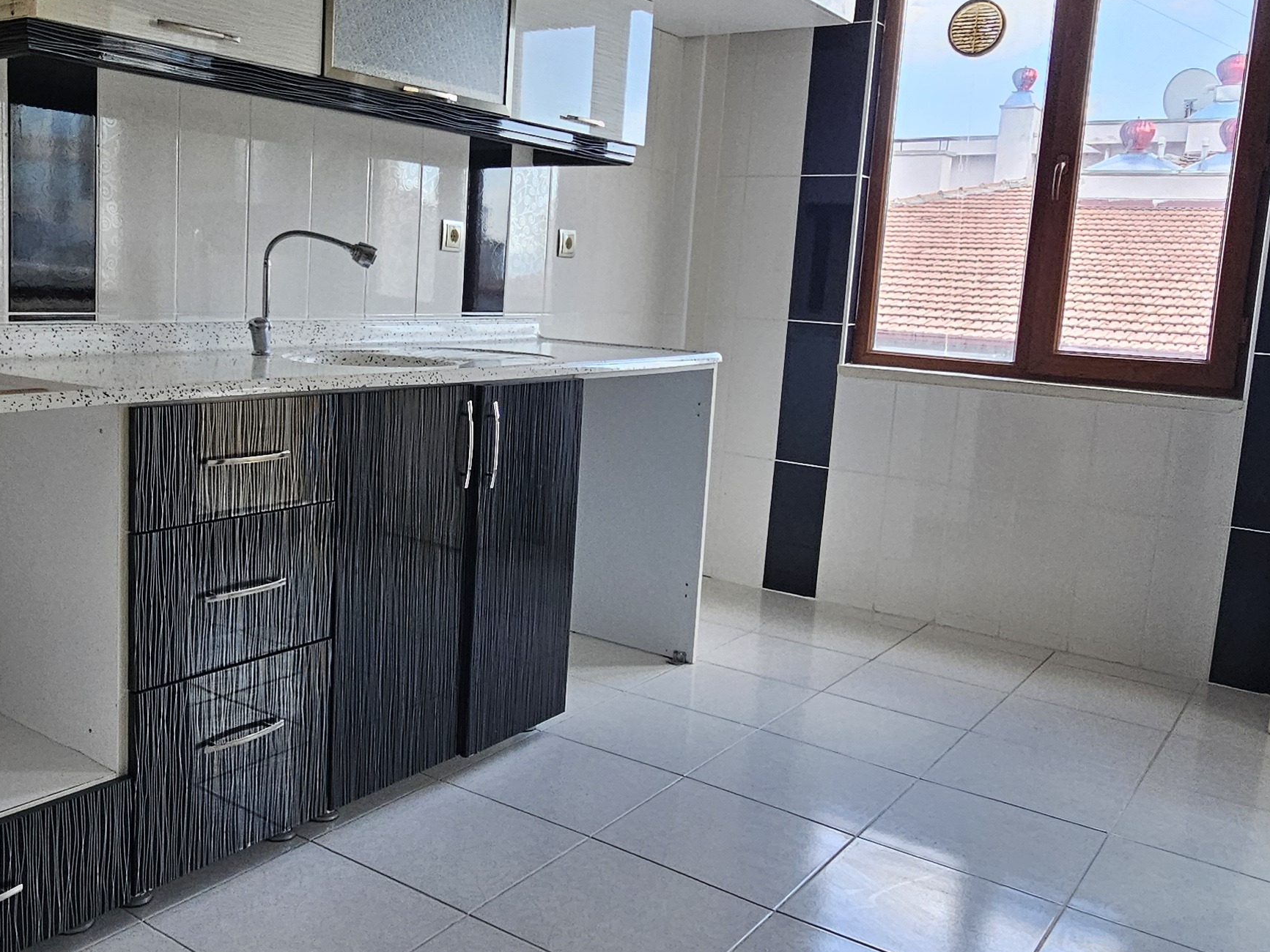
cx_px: 473
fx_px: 1101
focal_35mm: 30
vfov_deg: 46.8
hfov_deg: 59.2
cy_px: 439
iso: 125
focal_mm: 2.2
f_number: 2.2
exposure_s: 1/190
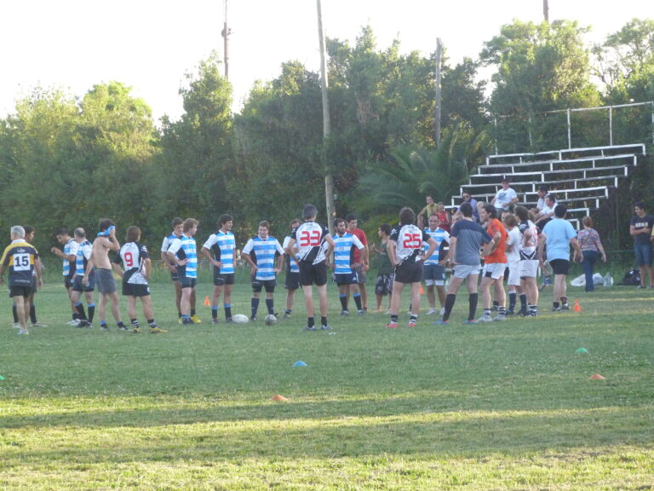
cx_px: 327
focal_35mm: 144
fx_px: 2721
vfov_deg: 10.3
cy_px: 246
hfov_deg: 13.7
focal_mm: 25.9
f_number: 3.6
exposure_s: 1/250
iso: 400
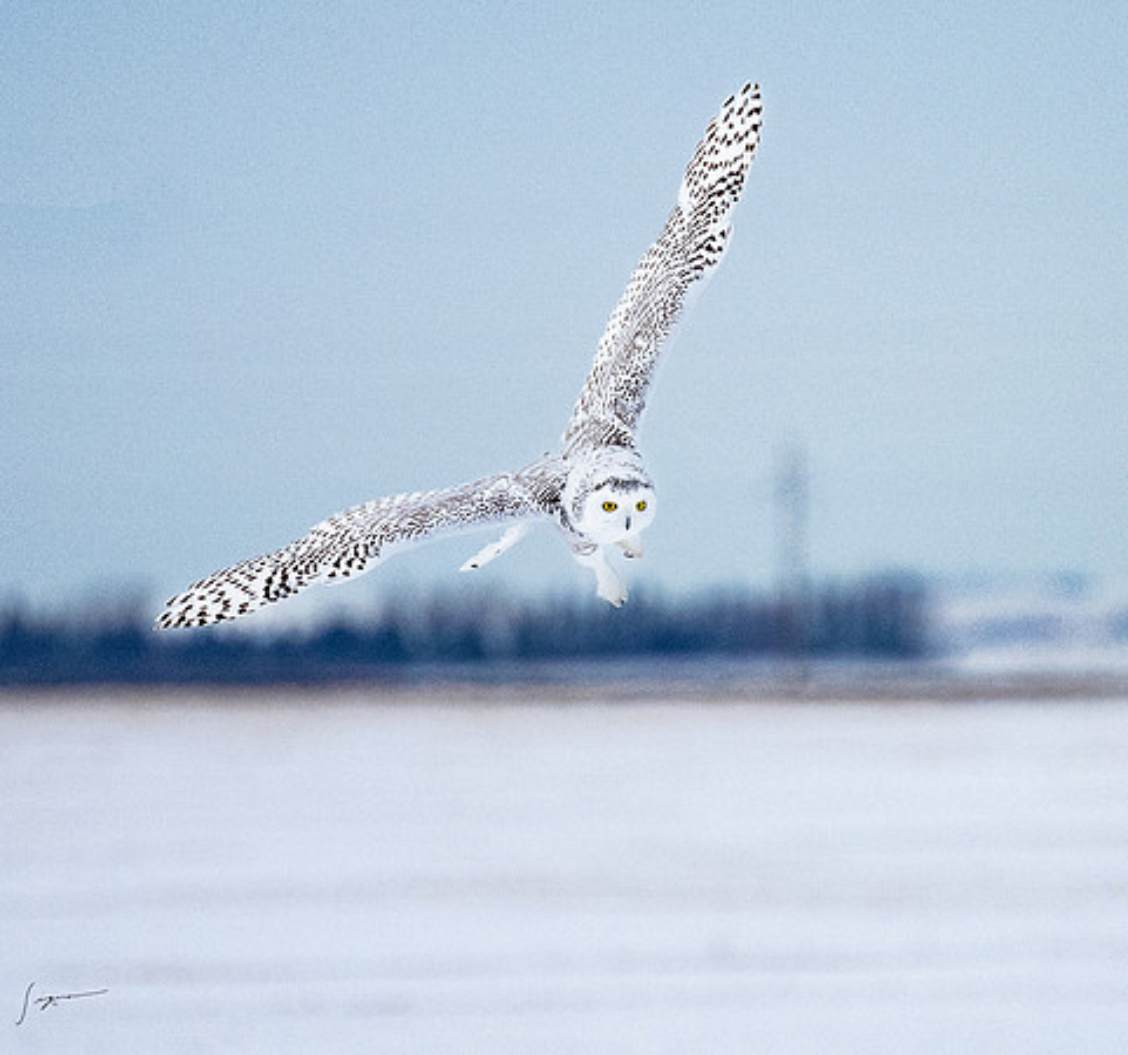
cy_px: 453
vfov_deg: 1.5
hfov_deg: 1.6
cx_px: 648
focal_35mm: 1101
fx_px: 39294
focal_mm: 400
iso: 3200
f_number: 5.6
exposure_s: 1/2000
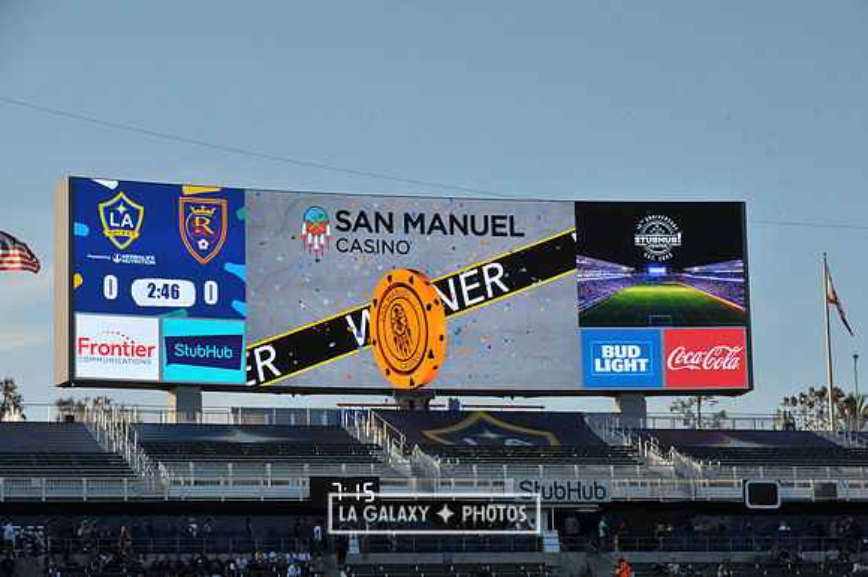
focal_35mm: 105
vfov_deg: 13.0
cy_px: 288
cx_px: 434
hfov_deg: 19.5
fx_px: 2530
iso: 400
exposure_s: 1/500
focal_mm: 105
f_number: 11
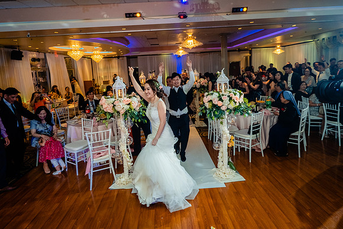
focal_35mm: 21
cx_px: 171
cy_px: 94
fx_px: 195
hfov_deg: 82.5
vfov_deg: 60.3
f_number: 4
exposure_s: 1/160
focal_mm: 10.5
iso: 1000
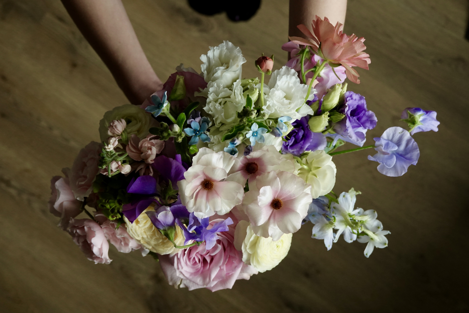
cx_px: 234
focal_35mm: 66
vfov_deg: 20.6
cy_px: 156
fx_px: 860
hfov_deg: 30.5
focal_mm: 24.35
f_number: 4
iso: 800
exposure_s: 1/125
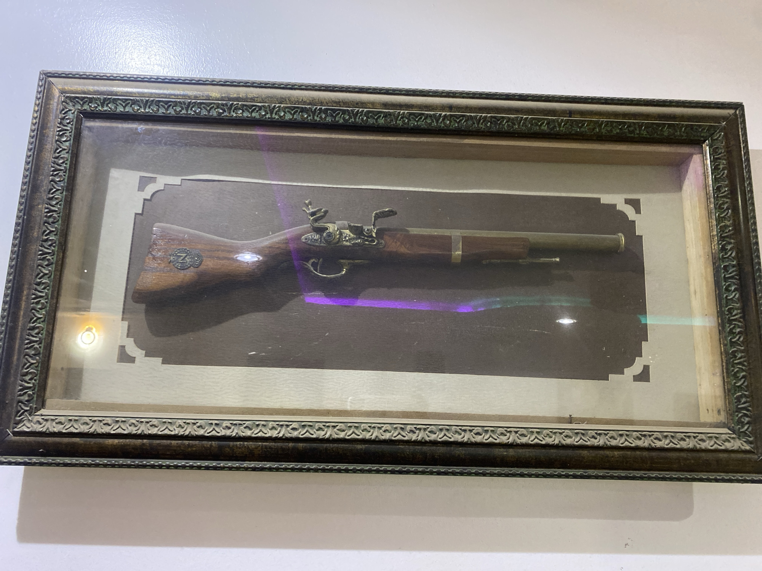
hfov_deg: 67.3
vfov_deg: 53.1
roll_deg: -2.7
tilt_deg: +9.8
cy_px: 286
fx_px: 572
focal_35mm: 26
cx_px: 381
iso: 400
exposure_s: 1/50
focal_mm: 4.25
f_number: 1.8
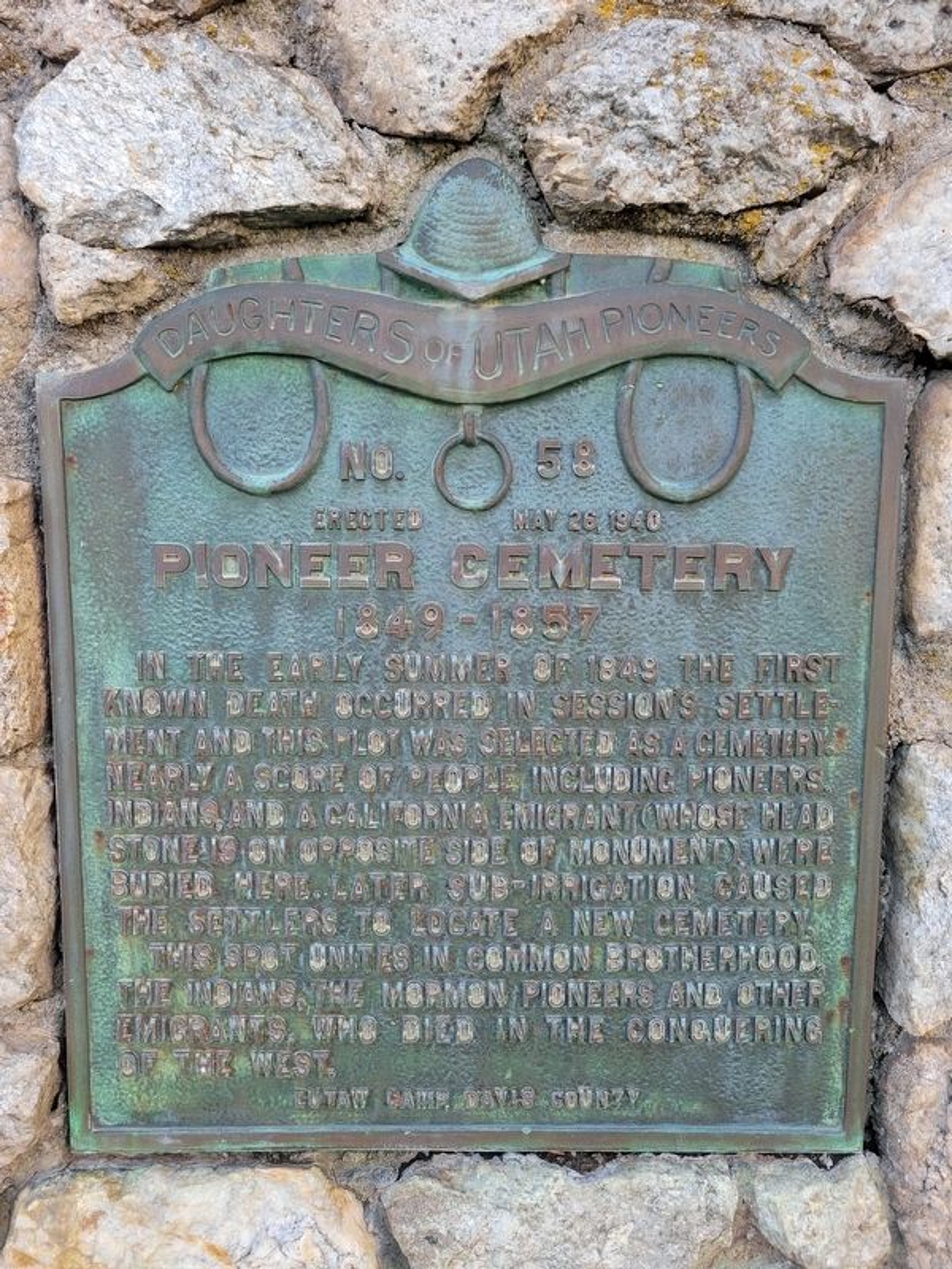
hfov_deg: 53.1
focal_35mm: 26
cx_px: 476
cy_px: 634
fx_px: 953
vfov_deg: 67.3
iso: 125
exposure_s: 1/120
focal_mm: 5.4
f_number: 1.8
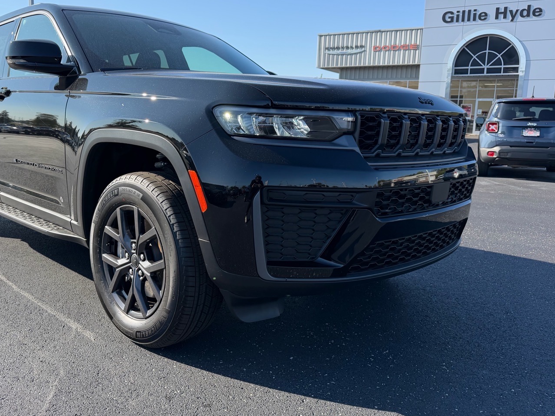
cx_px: 215
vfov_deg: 46.8
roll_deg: -0.9
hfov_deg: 59.3
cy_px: 195
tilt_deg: -10.1
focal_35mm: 30
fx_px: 481
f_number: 1.78
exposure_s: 1/2445
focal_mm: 6.76
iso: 100
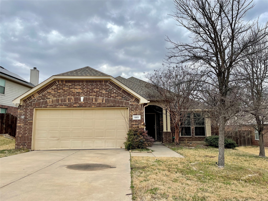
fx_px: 201
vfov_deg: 53.1
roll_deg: +0.9
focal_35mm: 26
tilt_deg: +7.6
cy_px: 100
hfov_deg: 67.3
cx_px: 134
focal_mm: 4.2
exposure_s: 1/3731
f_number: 1.6
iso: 32
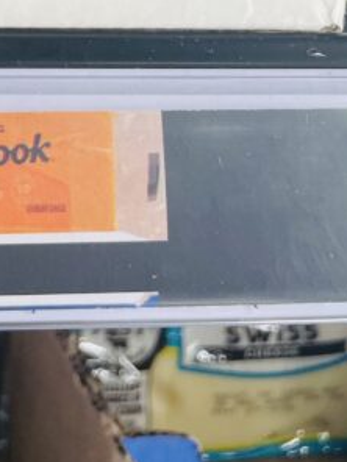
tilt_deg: -6.7
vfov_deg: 19.1
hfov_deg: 15.1
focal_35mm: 90
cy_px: -228
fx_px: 1203
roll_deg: -1.1
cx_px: -181
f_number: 1.6
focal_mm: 4.2
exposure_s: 1/121
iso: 50
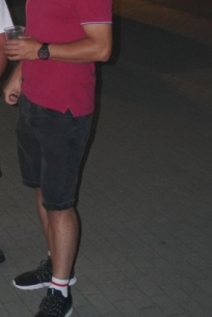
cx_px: 32
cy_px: 74
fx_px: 857
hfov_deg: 14.0
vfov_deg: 20.8
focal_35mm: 97
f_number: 5
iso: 3200
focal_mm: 33
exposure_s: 1/6
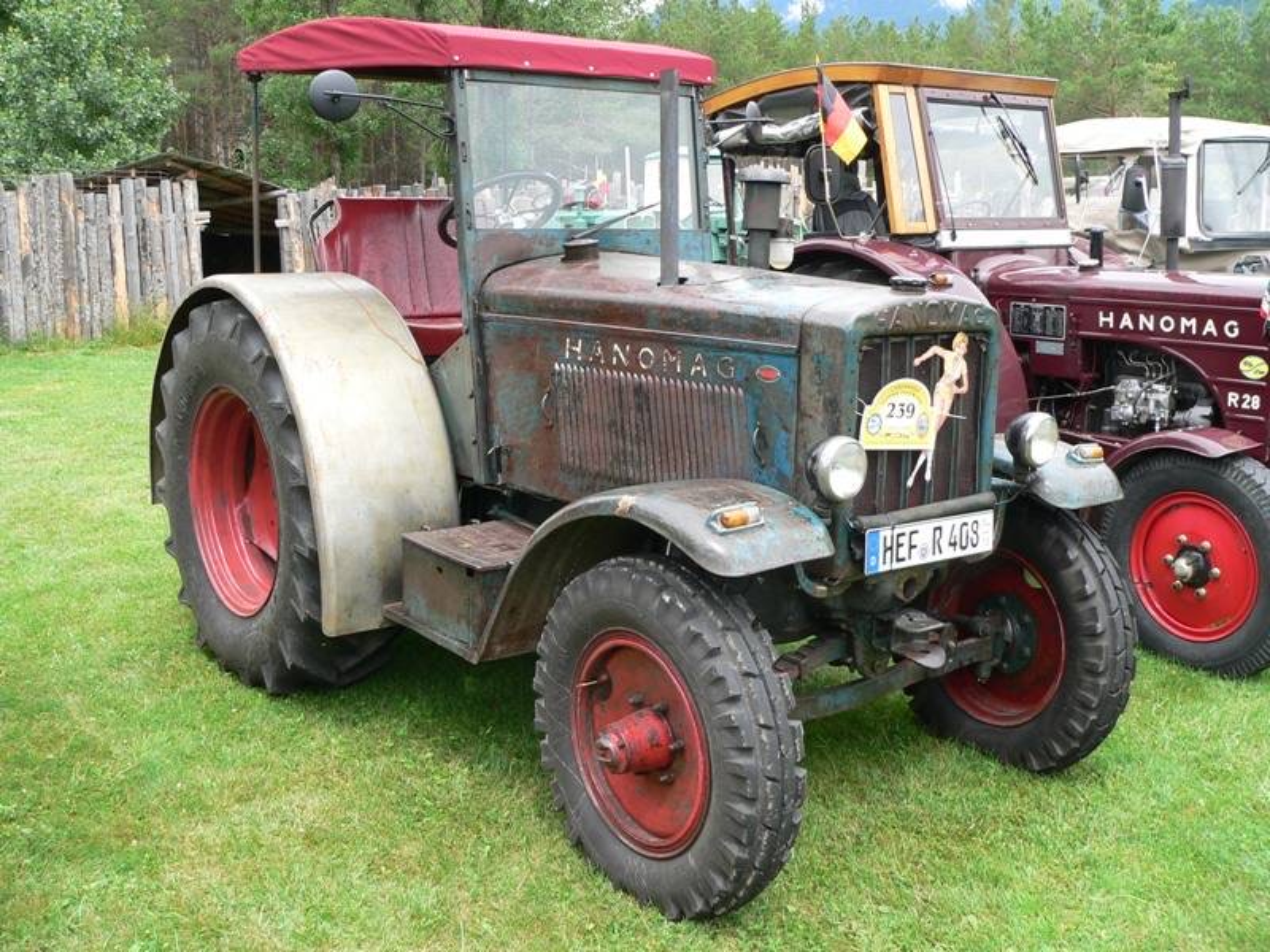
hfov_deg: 51.4
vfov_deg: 39.7
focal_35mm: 36
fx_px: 1321
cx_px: 635
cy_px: 476
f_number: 4
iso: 80
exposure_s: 1/125
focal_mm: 6
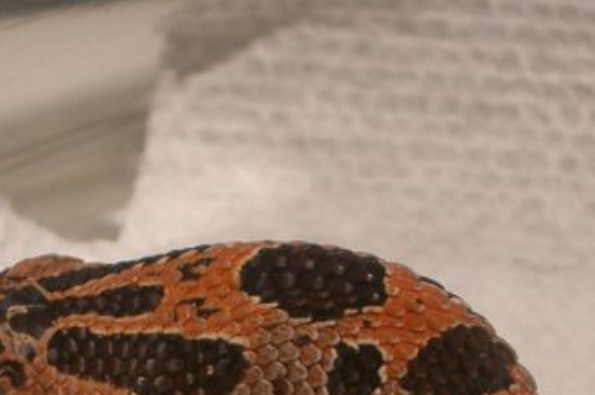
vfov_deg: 8.7
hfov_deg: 13.1
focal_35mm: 156
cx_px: 178
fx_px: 2576
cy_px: 465
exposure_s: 1/400
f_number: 3.5
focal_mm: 10.2
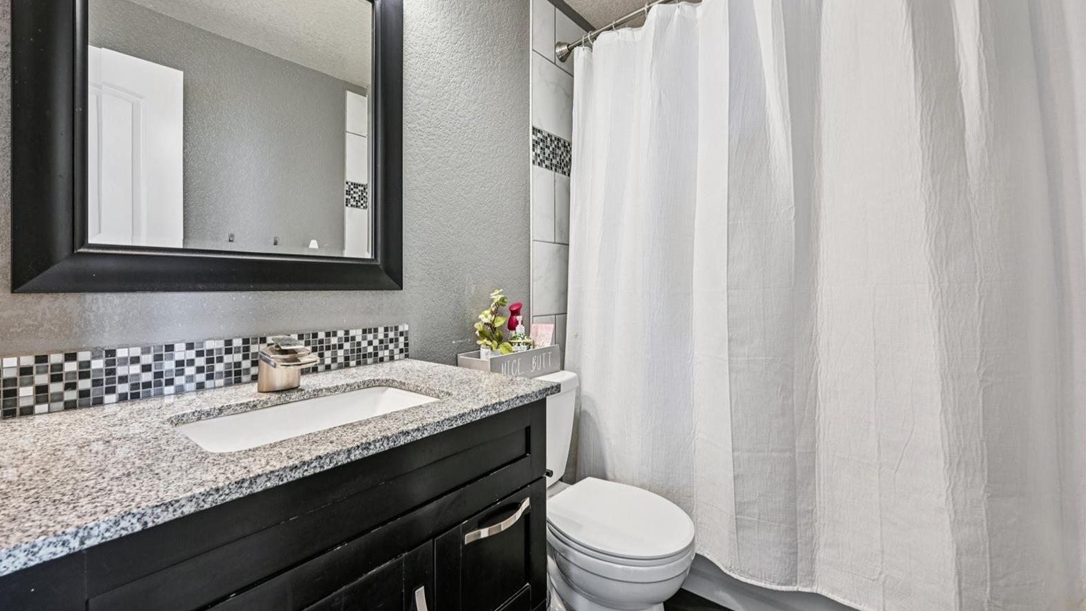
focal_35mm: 15
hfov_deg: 103.0
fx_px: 432
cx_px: 532
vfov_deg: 70.3
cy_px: 274
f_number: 11
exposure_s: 1/5
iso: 400
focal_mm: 14
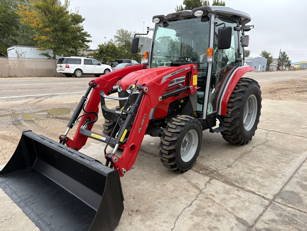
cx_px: 154
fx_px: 231
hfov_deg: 67.3
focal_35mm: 26
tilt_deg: -12.4
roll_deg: -1.1
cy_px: 116
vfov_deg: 53.1
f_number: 1.6
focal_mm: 5.96
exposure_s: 1/345
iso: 50
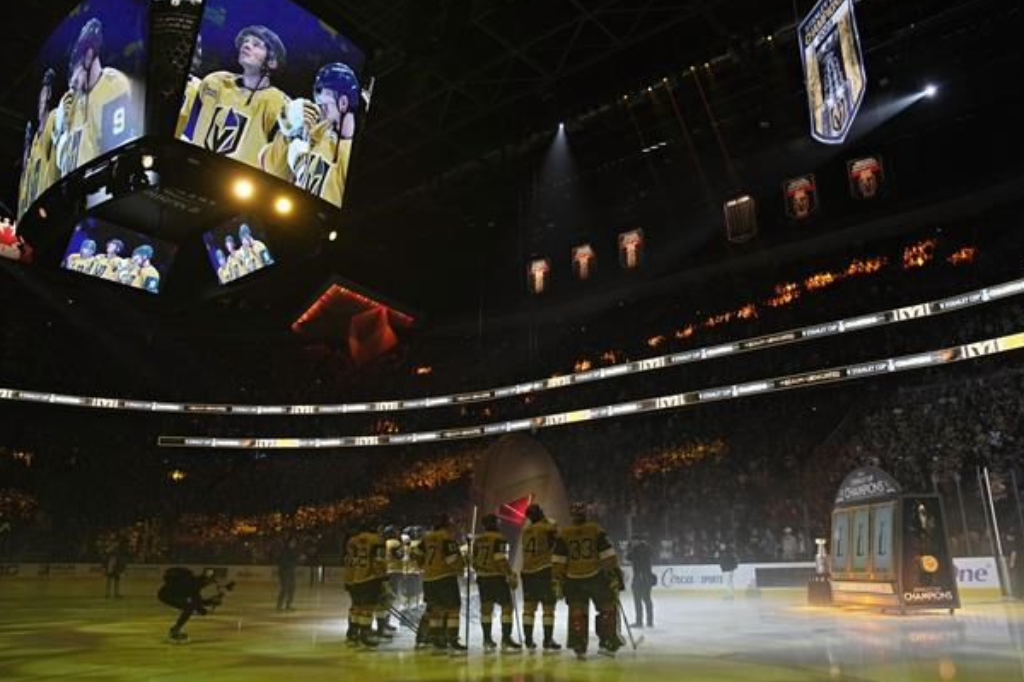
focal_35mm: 26
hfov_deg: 69.4
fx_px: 739
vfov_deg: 49.5
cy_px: 323
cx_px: 524
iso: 2500
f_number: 4.5
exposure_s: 1/500
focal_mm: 24
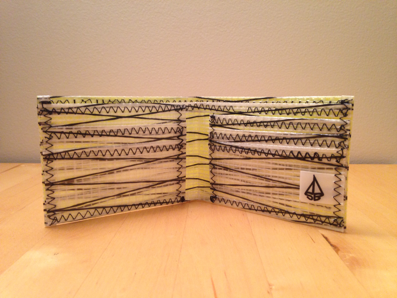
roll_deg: +0.7
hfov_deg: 55.4
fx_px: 378
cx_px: 198
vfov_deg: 42.9
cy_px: 149
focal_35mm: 33
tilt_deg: -9.4
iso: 125
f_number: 2.4
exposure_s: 1/20
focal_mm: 4.12
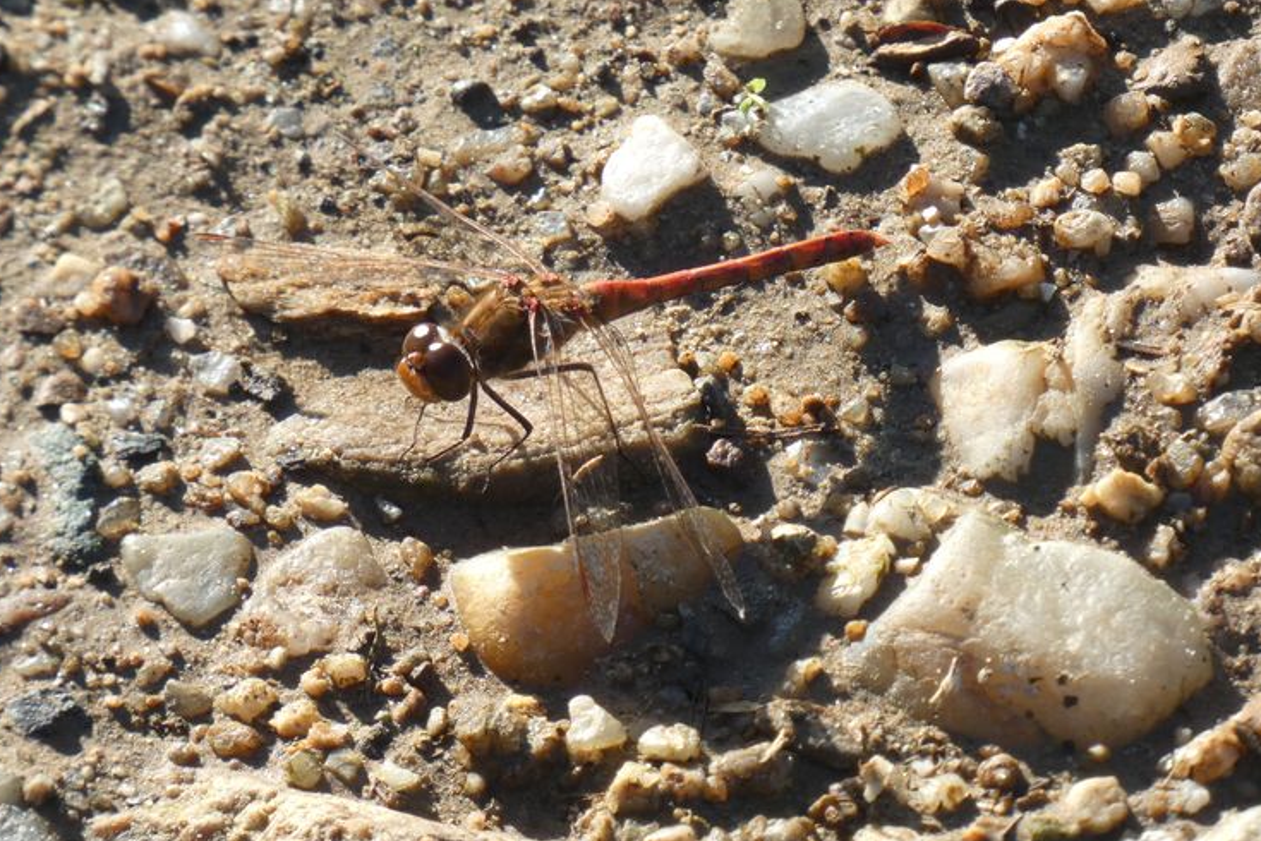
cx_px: 596
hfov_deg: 2.7
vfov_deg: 1.8
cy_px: 405
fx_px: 27144
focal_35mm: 775
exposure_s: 1/160
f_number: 5.6
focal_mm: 115
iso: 80
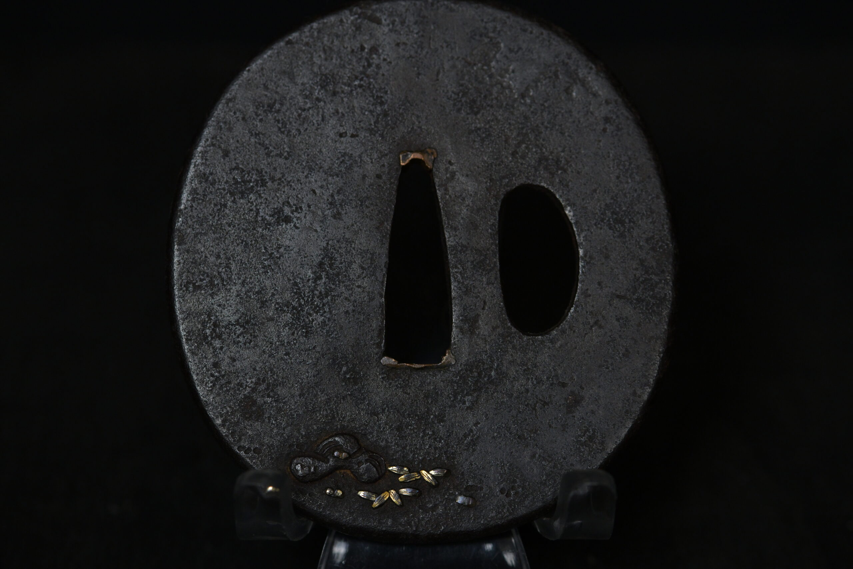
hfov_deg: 19.5
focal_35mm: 105
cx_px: 426
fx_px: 2488
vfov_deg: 13.0
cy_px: 284
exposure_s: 1/125
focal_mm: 105
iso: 1250
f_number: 8
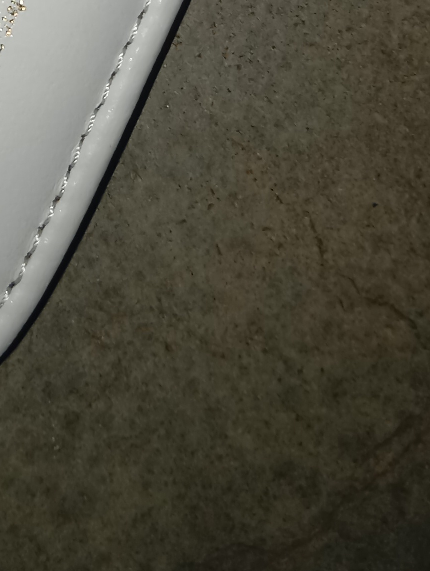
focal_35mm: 100
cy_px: -354
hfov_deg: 14.3
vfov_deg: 17.2
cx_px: -98
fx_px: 1652
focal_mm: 4.22
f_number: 1.8
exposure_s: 1/50
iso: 136
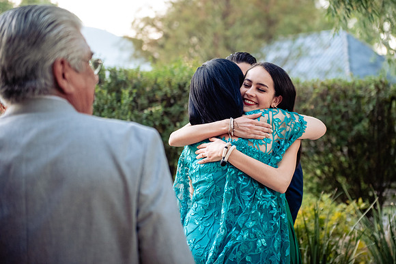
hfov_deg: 23.0
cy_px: 98
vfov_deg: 15.5
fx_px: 970
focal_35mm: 88
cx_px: 250
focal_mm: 70
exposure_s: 1/160
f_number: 2.8
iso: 2000
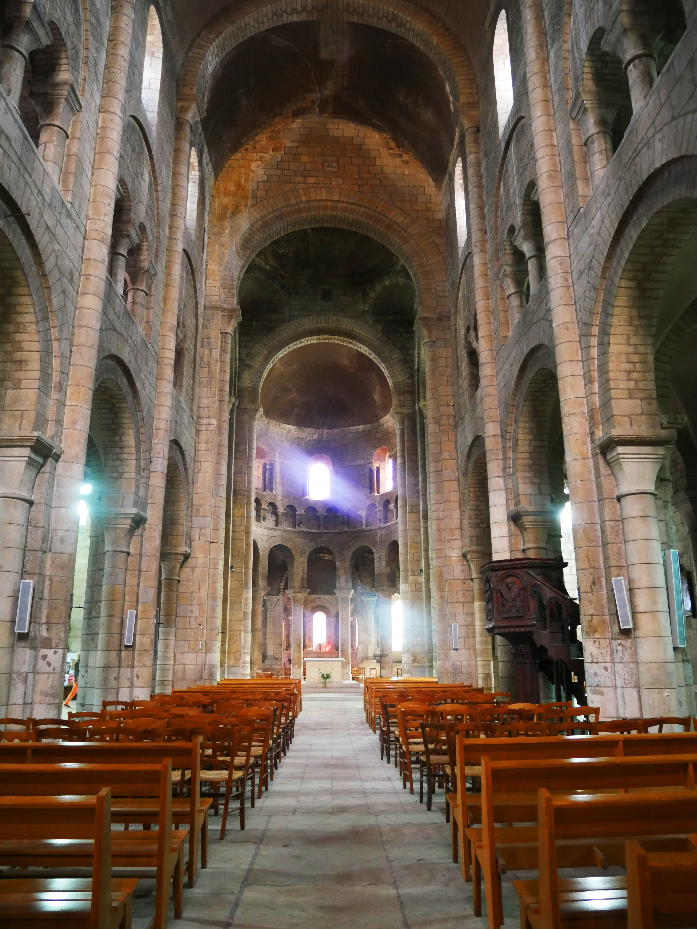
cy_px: 464
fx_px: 644
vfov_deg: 71.6
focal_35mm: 24
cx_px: 348
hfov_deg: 56.9
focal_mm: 12
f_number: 3.5
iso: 3200
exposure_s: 1/25
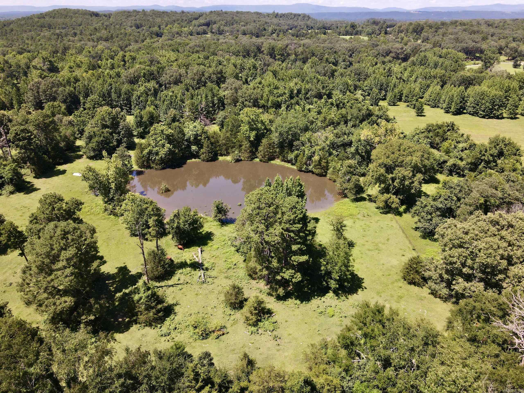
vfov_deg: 56.8
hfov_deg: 71.6
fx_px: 363
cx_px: 262
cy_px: 196
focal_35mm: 24
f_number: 2.8
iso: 330
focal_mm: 4.5
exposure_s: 1/15
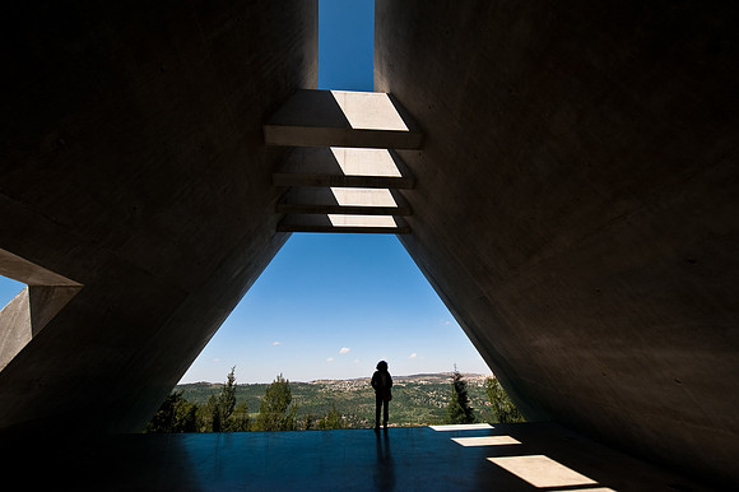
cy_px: 246
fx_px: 287
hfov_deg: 104.3
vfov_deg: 81.1
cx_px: 370
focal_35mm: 14
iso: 200
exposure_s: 1/1000
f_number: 7.1
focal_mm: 14
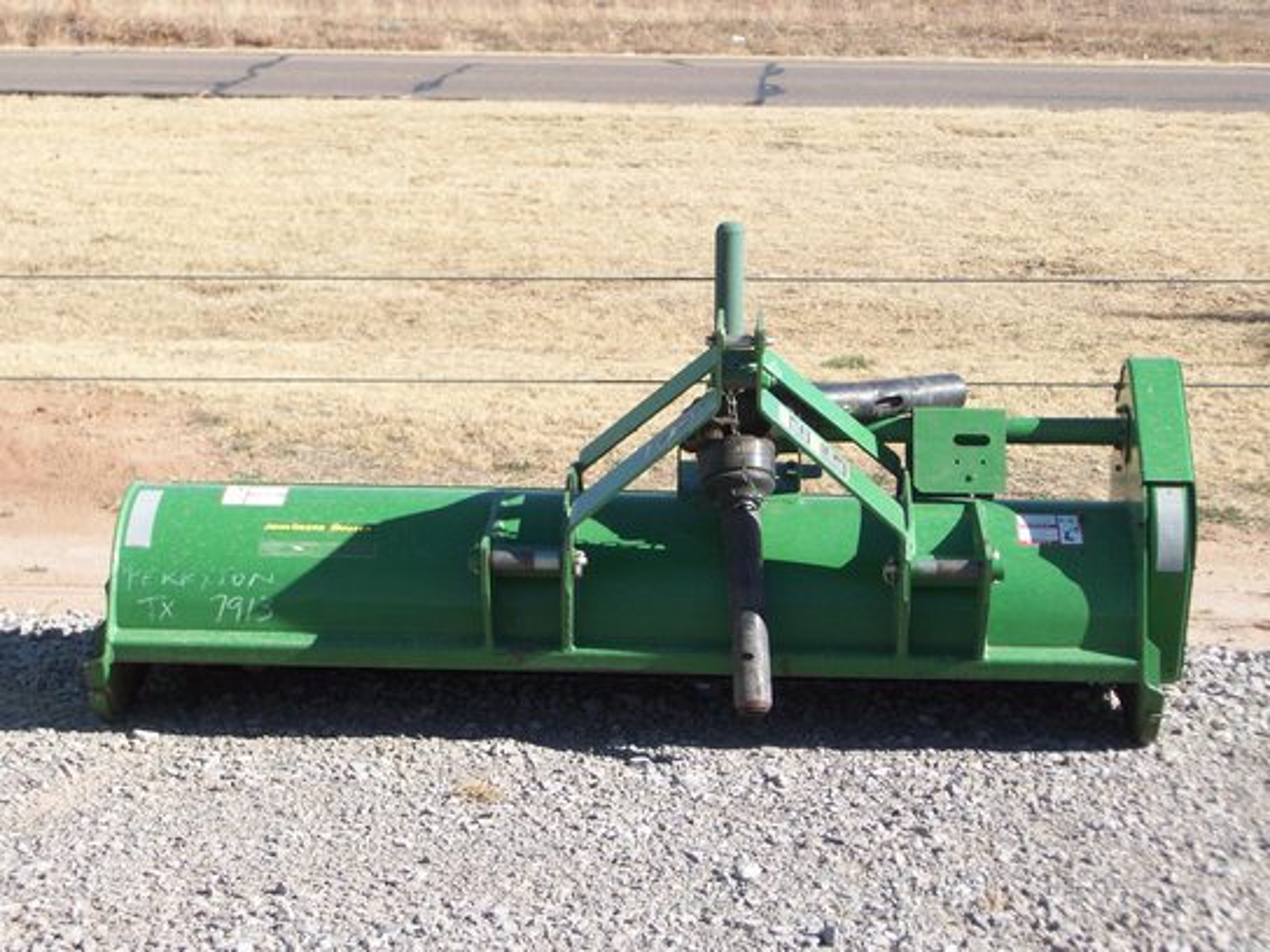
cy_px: 476
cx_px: 635
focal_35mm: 82
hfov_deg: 23.8
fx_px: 3008
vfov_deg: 18.0
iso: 64
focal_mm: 13.7
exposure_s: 1/308
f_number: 4.6
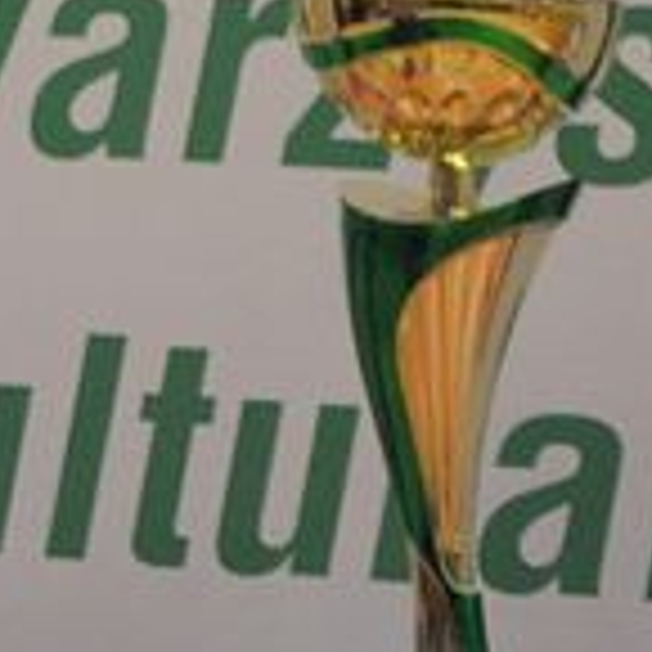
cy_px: -362
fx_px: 7650
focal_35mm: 359
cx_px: -944
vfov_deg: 4.8
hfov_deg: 4.7
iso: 2500
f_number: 6.3
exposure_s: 1/160
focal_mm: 48
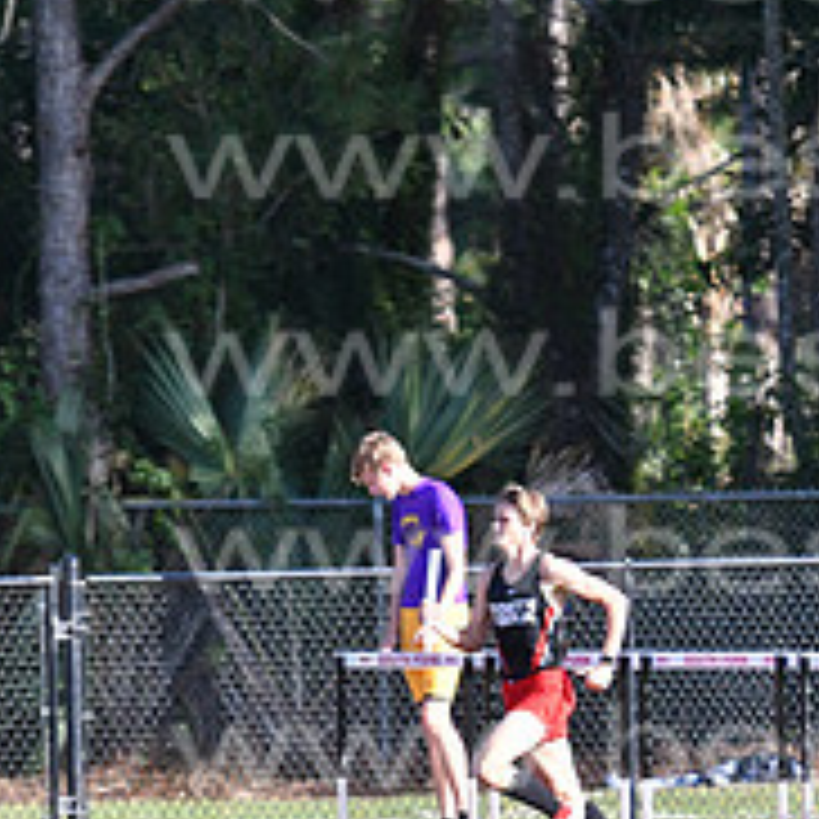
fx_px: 18497
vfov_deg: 2.5
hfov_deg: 2.5
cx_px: 1202
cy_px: 659
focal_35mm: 691
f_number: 5.6
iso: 800
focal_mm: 170
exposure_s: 1/3200
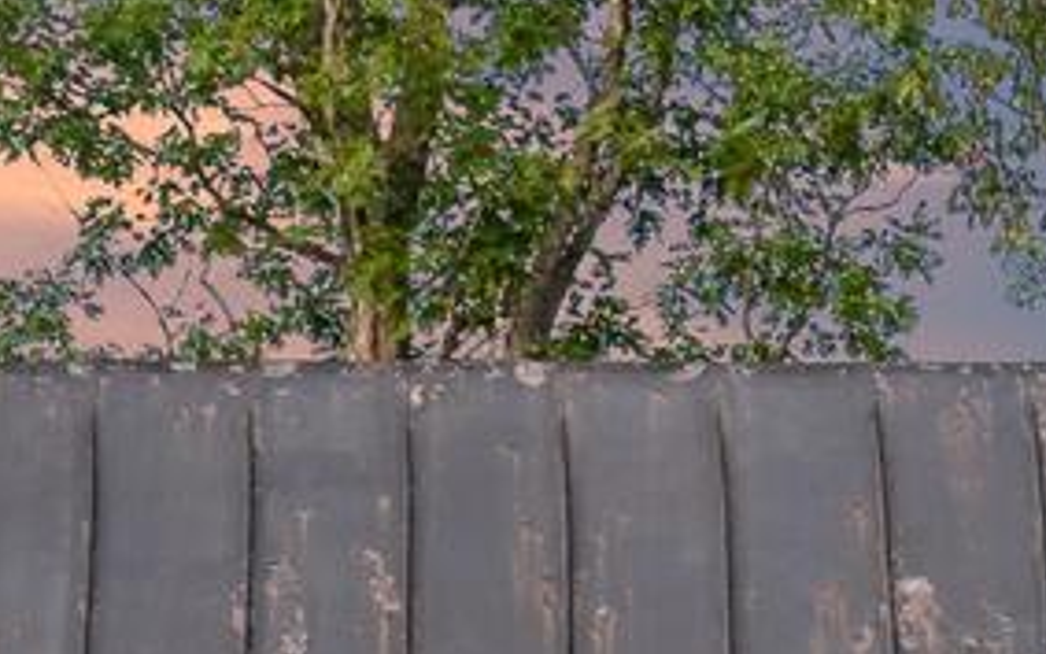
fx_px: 7784
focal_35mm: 273
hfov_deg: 7.7
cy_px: 1565
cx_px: 514
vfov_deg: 4.7
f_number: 8
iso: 500
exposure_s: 5
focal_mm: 37
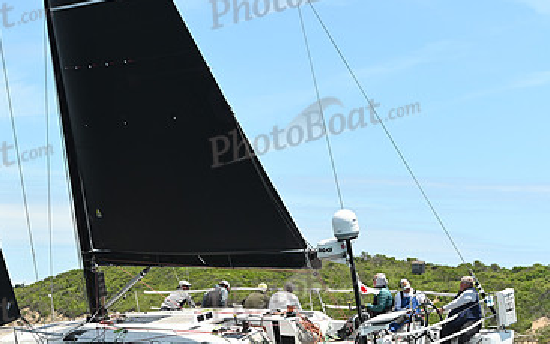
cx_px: 132
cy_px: 228
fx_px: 1694
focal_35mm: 113
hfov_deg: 18.3
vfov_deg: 11.6
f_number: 6.3
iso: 320
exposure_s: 1/1000
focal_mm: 70
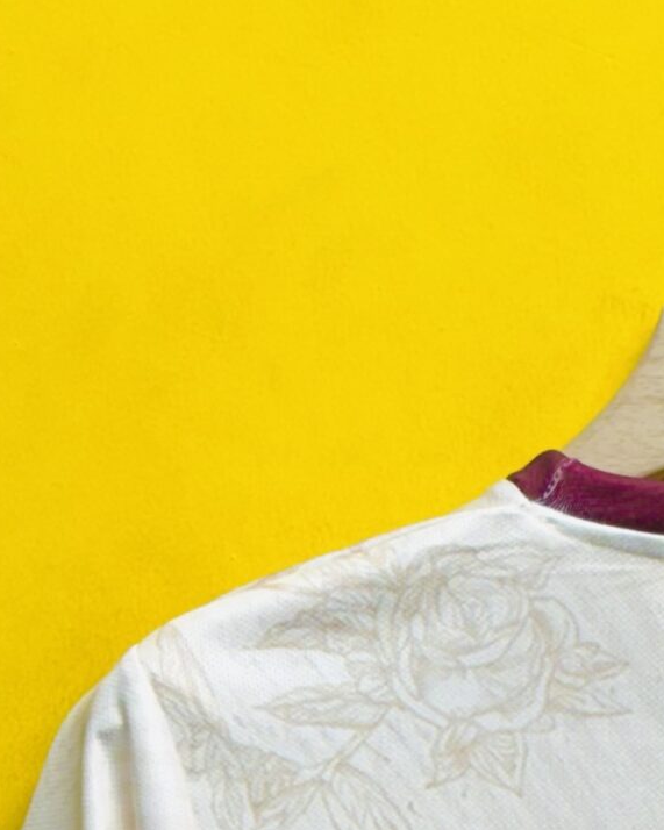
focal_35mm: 182
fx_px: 4472
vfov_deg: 10.0
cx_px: 806
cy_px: 1486
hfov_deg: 8.4
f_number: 1.6
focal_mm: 5.96
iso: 32
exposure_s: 1/50
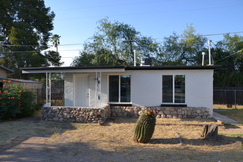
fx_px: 202
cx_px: 122
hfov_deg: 61.9
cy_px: 81
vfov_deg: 43.6
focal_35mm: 30
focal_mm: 20
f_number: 7.1
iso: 100
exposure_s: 1/200
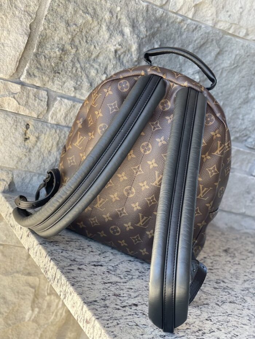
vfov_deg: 30.3
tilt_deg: -12.0
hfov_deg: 22.9
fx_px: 628
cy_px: 170
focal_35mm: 64
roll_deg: -21.7
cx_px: 128
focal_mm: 7.5
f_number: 2.2
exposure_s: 1/121
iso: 50
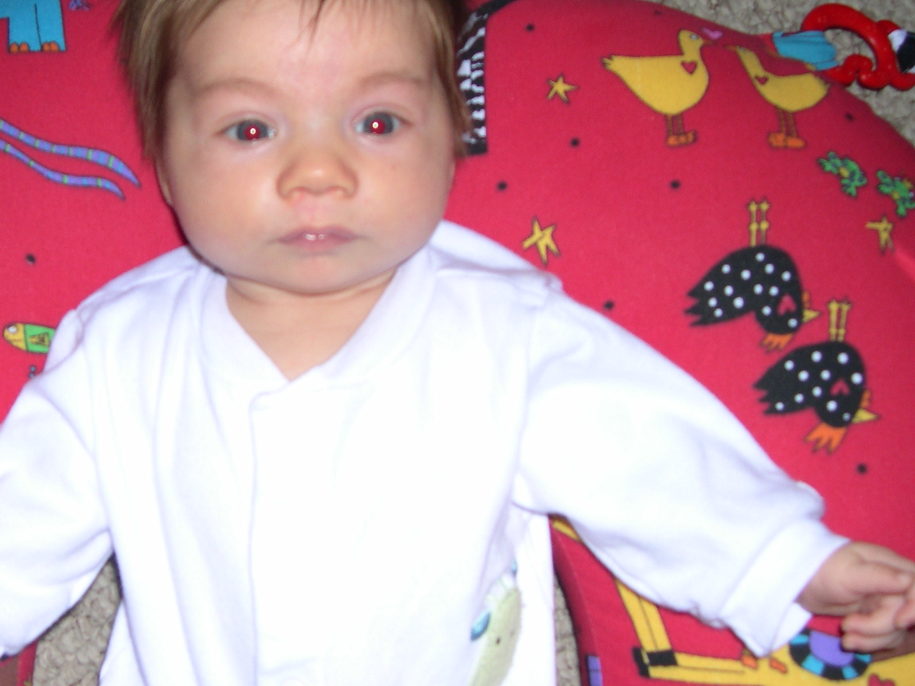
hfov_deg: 35.1
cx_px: 276
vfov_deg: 27.0
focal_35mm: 54
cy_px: 323
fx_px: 1427
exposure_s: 1/60
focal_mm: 8
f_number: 2.8
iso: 100
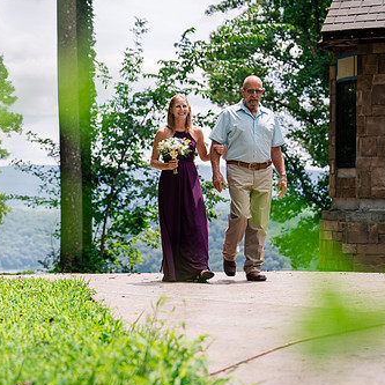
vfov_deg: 16.3
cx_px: 101
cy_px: 180
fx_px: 1346
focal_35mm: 107
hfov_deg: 16.2
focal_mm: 70
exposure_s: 1/2000
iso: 160
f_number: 2.8
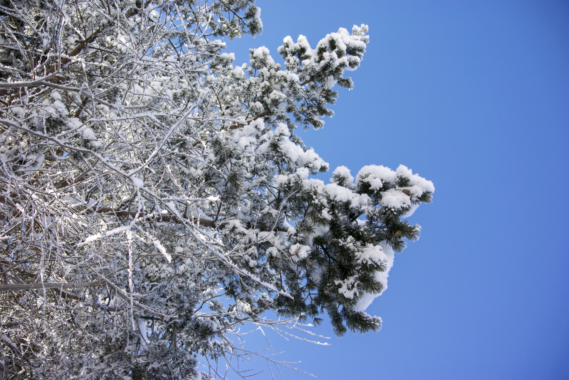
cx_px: 284
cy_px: 190
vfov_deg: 45.0
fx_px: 458
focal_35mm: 29
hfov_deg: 63.7
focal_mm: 11
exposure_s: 1/500
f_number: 4.5
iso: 160
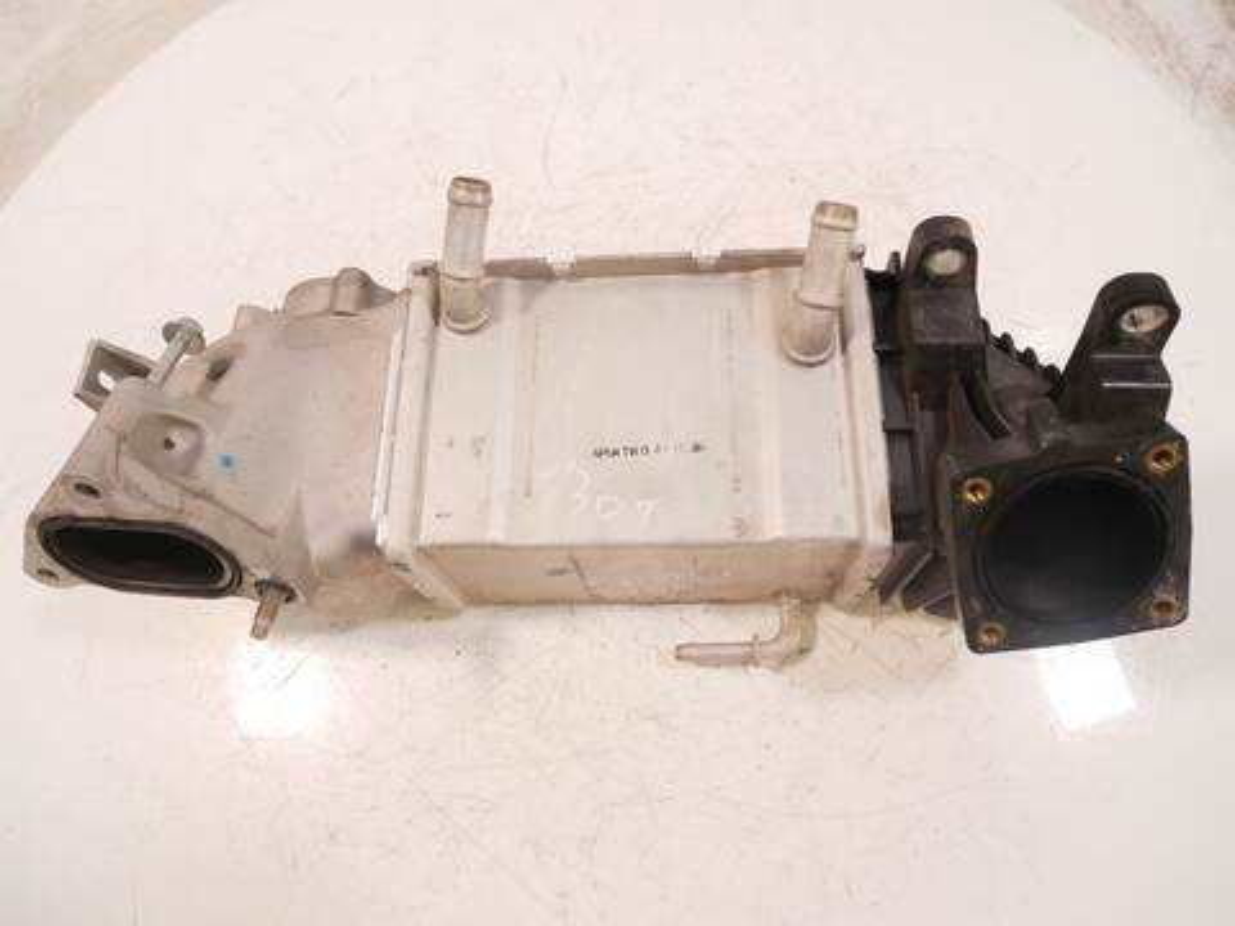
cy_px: 463
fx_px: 856
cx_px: 618
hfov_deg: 71.6
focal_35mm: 24
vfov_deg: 56.8
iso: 640
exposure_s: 1/60
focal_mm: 12
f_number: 3.5
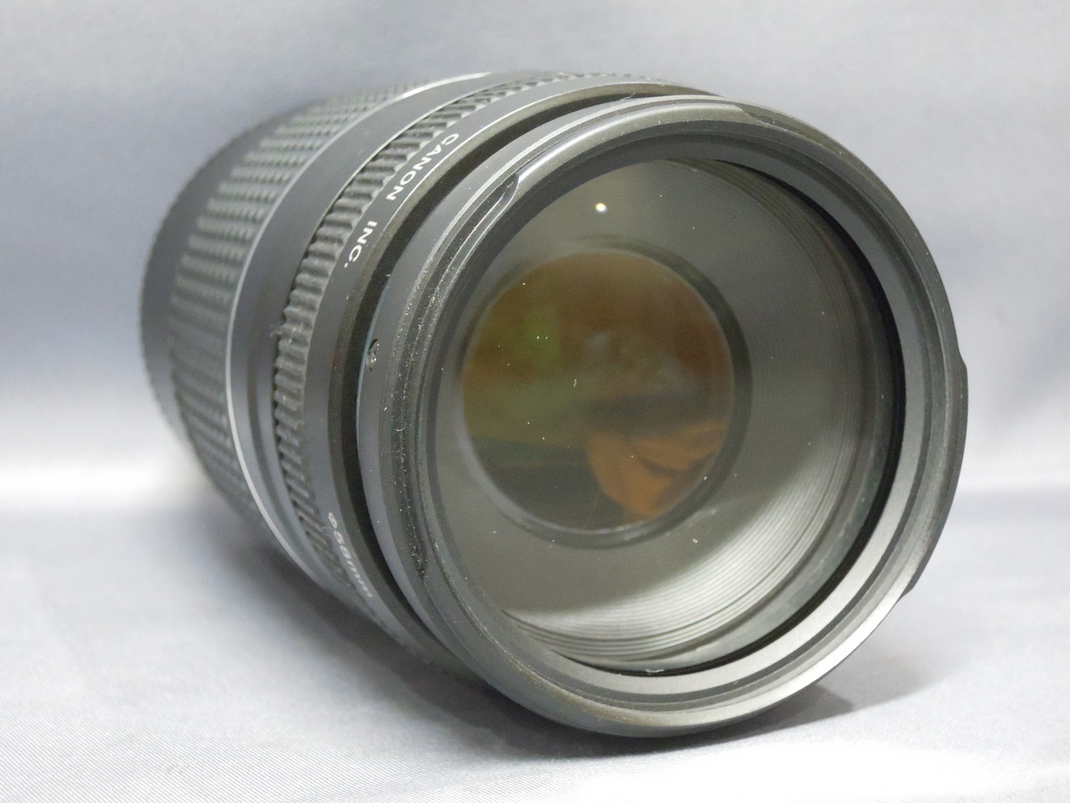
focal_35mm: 62
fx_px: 1916
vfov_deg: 23.7
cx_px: 535
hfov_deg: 31.2
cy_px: 402
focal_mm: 11.1
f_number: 3.7
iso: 1600
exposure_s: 1/50
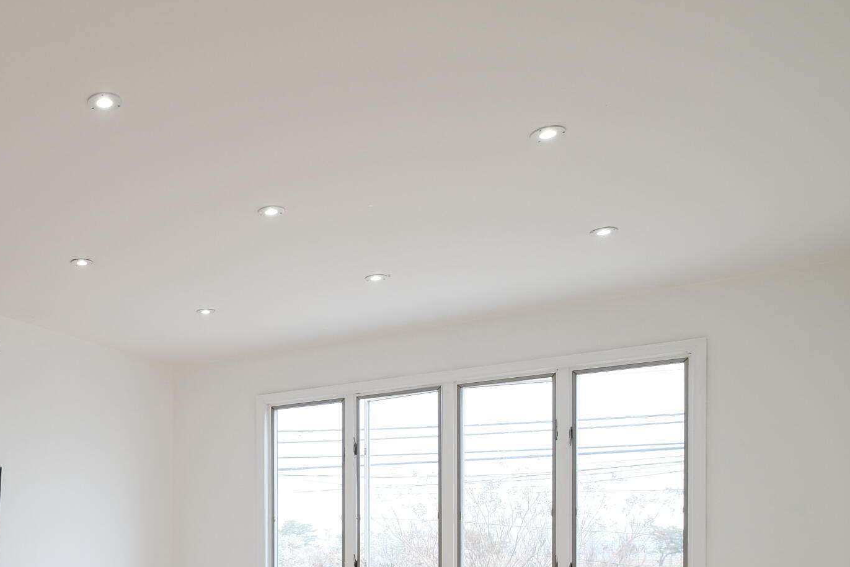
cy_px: 548
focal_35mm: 35
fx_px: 826
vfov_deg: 34.8
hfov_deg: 49.3
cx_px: 107
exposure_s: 1/100
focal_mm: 10.5
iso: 400
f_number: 4
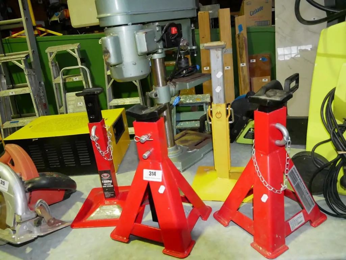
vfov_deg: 49.8
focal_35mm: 28
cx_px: 173
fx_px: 280
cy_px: 130
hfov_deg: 63.4
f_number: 5.6
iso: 3200
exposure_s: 1/125
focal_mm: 14
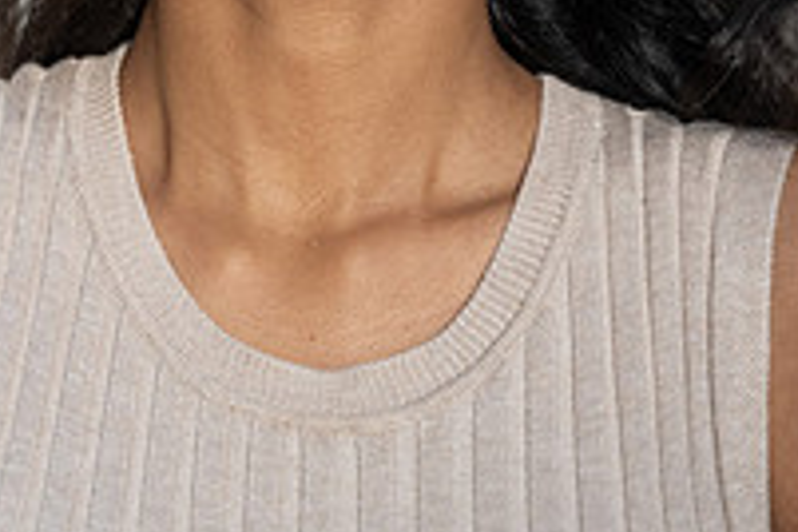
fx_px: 5430
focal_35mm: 245
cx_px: -41
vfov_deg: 5.5
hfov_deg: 8.4
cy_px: -326
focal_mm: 75
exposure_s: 1/500
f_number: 2.8
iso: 400
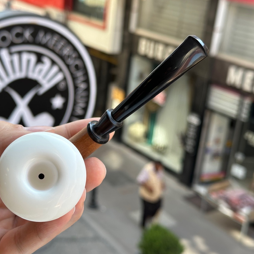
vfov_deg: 29.6
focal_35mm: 58
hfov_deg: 29.5
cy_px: 128
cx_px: 98
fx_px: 481
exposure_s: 1/444
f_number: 1.78
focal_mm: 6.86
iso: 64
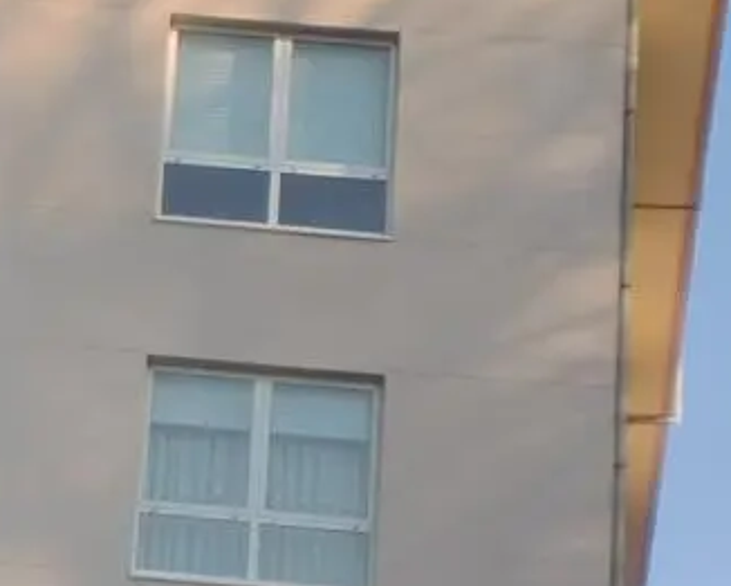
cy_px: 404
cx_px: -204
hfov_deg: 10.7
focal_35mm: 176
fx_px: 3809
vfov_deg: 8.8
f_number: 3.1
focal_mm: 6.3
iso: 64
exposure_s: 1/500
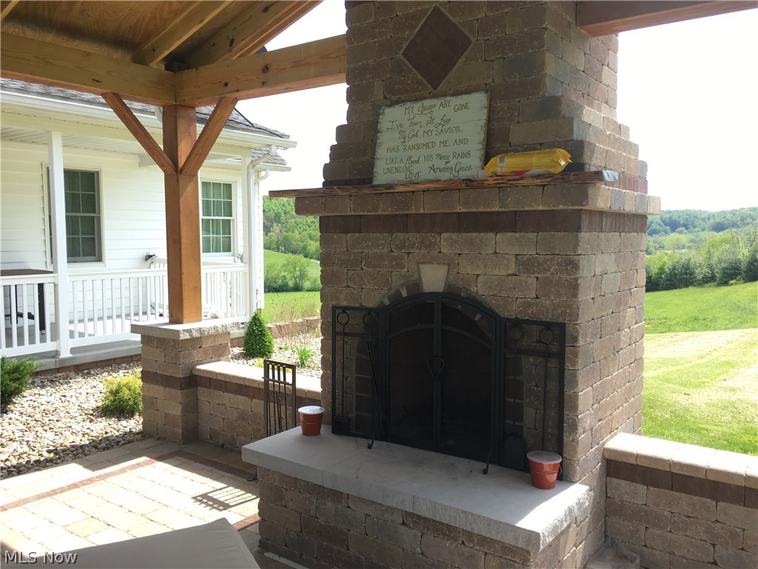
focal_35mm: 29
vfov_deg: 48.2
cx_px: 379
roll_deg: +0.3
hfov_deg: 61.7
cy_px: 284
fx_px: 635
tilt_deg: -4.4
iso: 25
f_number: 2.2
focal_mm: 4.15
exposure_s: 1/364
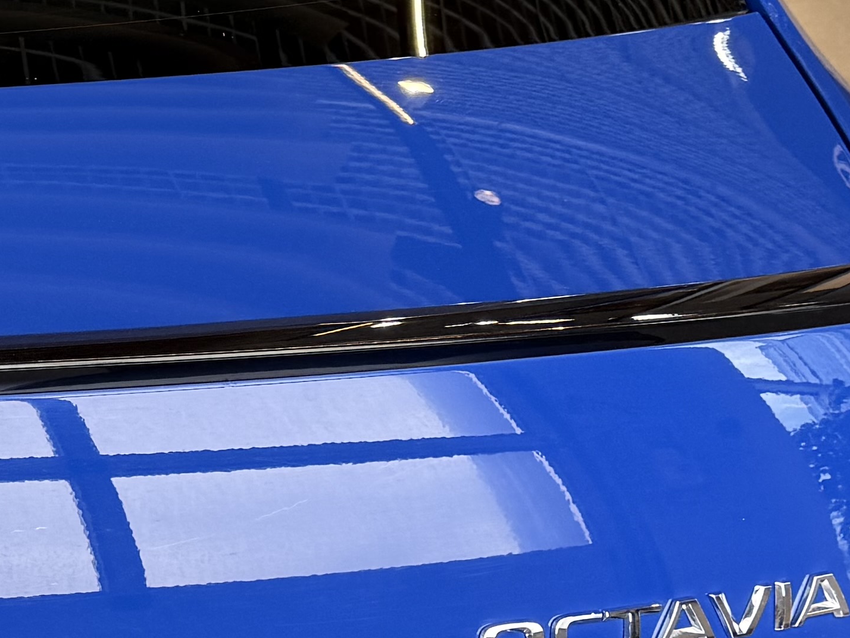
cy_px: 435
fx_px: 2357
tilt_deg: -27.1
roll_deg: +1.3
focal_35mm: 96
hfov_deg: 19.1
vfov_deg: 15.4
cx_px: -207
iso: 100
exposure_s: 1/100
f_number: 1.78
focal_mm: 6.76
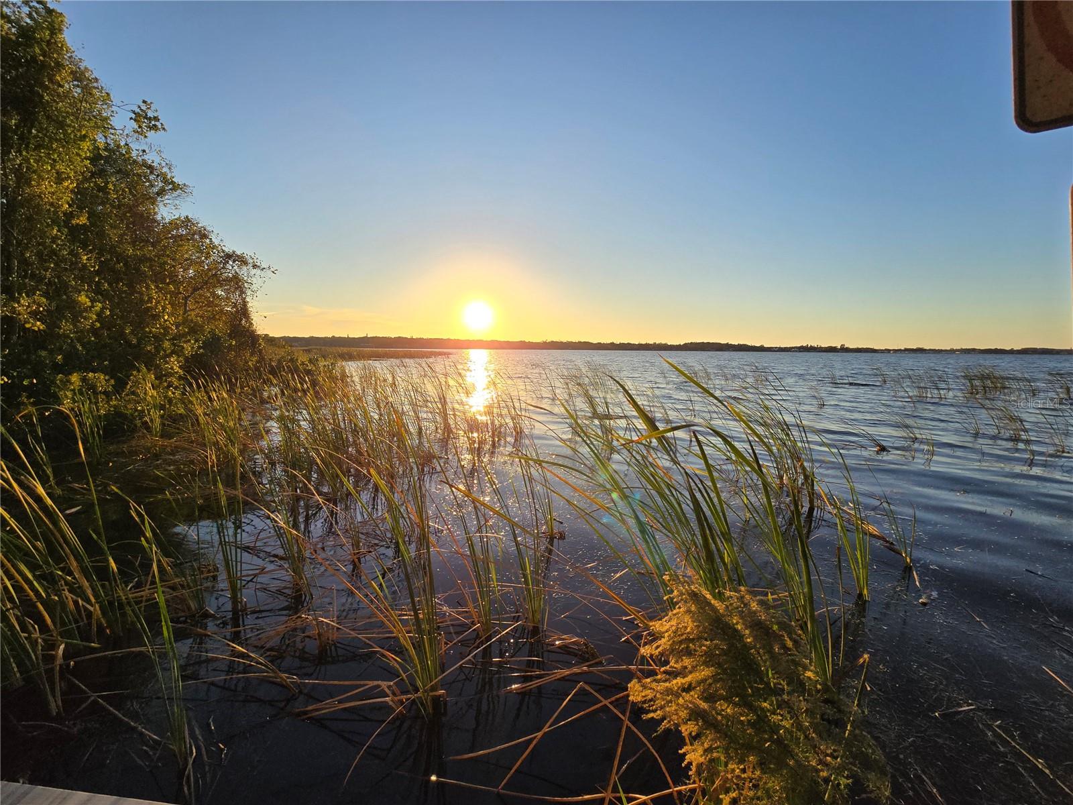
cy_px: 402
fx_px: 403
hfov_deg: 106.2
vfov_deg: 89.9
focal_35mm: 13
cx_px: 536
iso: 50
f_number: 2.2
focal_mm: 2.2
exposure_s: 1/1751
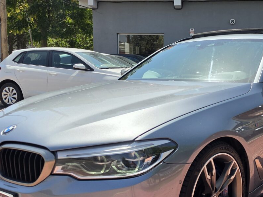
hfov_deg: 40.5
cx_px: 185
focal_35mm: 46
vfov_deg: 31.5
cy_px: 103
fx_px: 349
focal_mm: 6.5
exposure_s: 1/7939
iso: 64
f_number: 1.4
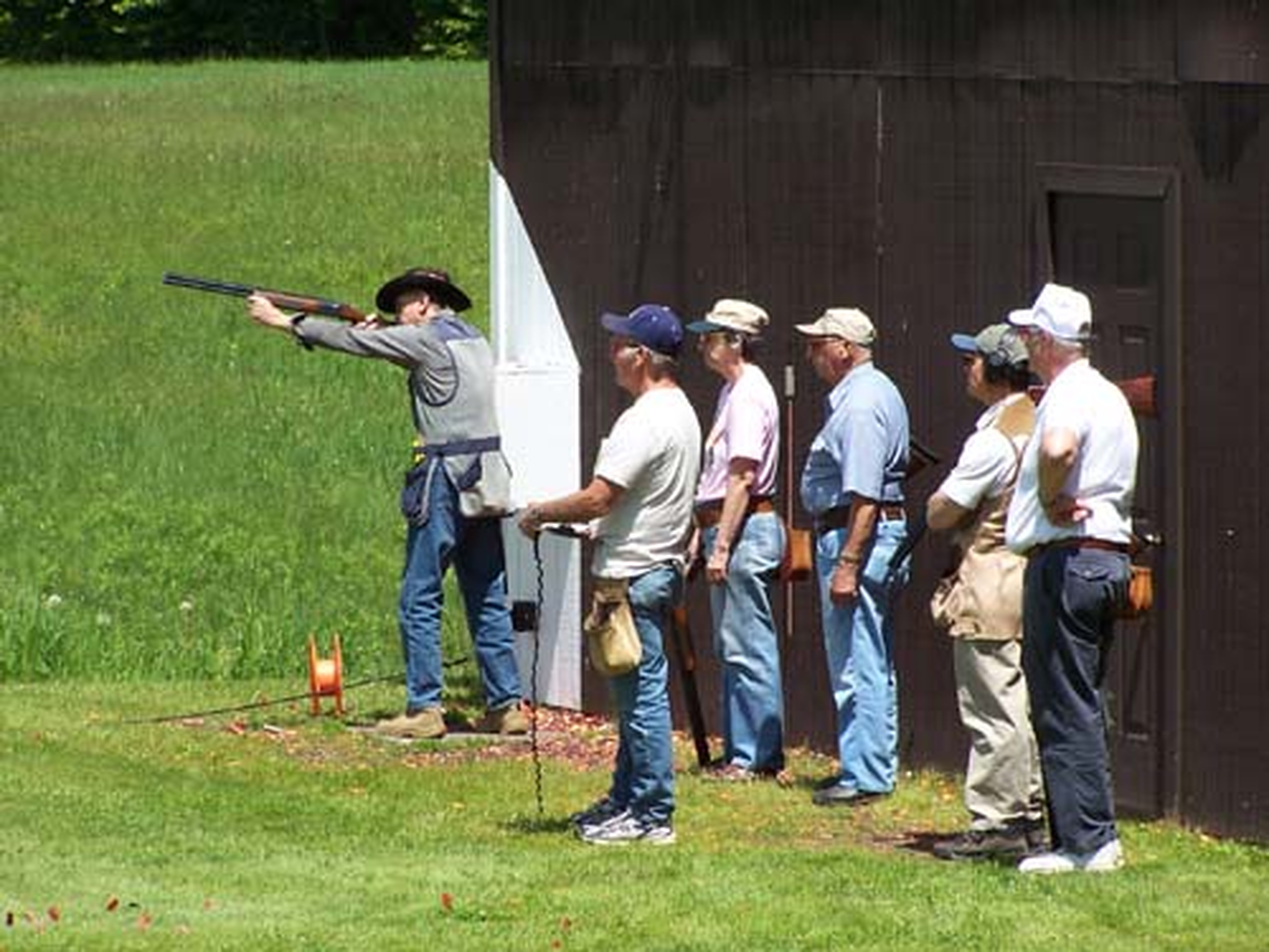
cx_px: 634
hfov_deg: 7.4
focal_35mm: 268
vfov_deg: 5.5
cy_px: 476
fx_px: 9825
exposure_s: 1/350
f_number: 5
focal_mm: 44.4
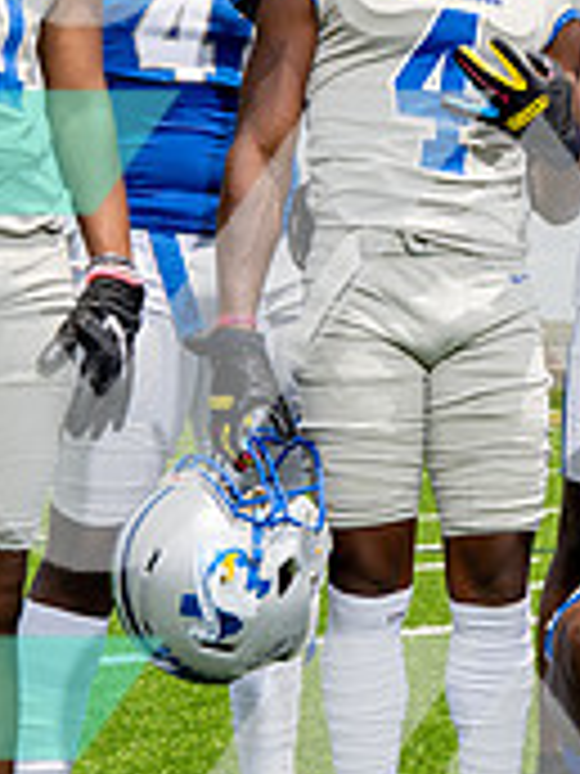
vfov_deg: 24.1
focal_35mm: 81
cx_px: 854
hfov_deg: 16.7
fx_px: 1810
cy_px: 331
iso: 100
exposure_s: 1/250
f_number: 8
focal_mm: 25
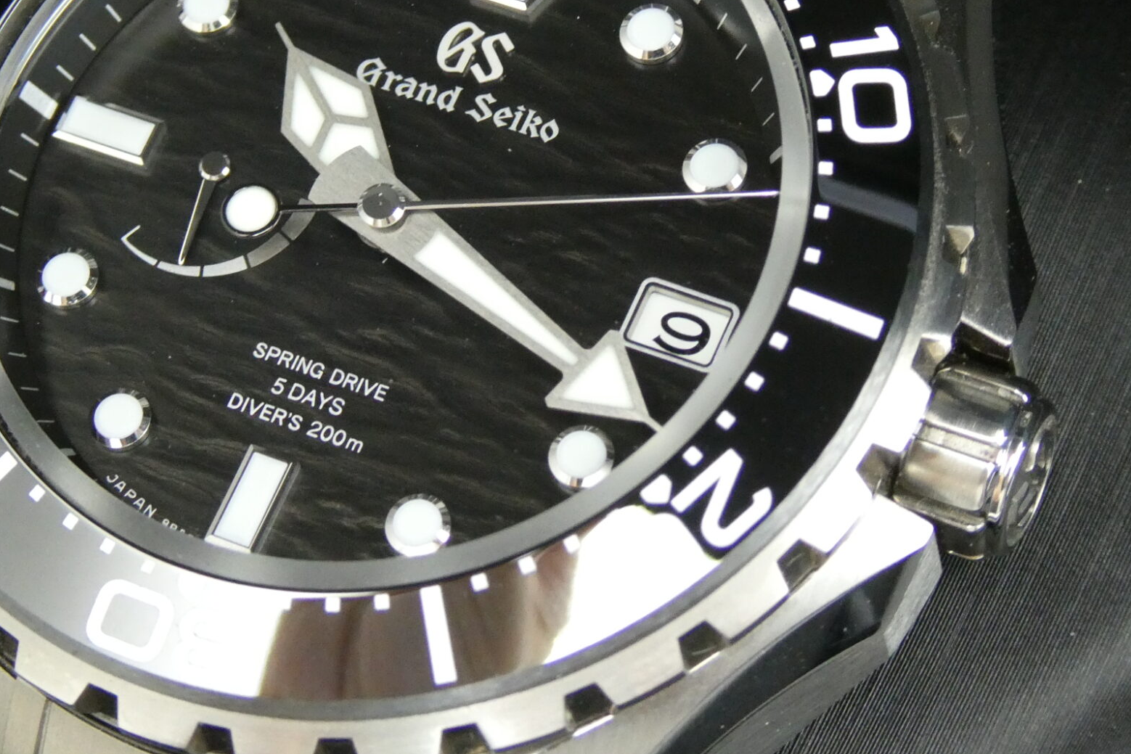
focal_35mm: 135
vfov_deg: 10.2
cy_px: 265
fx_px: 4241
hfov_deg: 15.2
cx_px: 381
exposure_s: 1/80
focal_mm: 14.1
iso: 800
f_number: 4.7
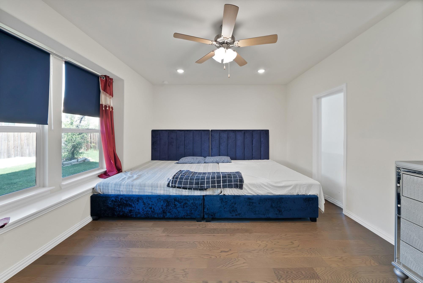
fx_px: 141
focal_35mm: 12
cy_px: 142
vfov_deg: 90.1
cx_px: 212
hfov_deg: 112.6
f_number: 9
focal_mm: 12
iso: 640
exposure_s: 1/5
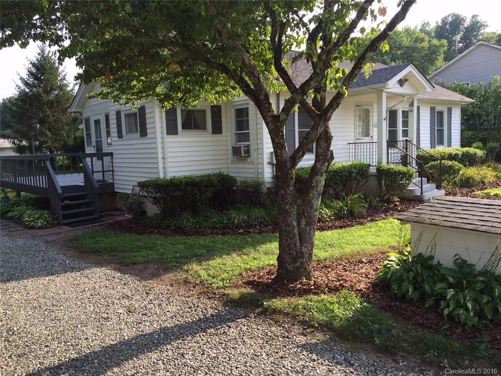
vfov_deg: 48.2
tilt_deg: -4.2
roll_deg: +2.0
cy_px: 188
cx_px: 250
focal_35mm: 29
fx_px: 420
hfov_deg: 61.7
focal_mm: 4.15
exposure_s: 1/347
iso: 32
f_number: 2.2
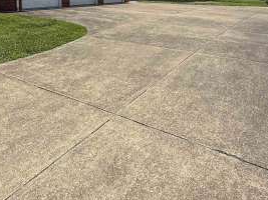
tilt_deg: -0.8
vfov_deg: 36.8
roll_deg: +1.1
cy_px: 4
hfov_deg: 51.2
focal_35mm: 35
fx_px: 271
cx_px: 80
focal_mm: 2.22
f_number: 2.2
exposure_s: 1/1901
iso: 50
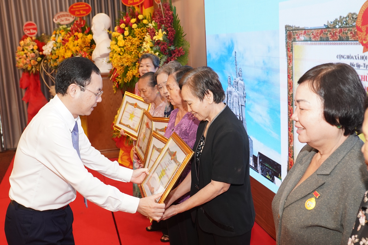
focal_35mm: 42
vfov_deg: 31.9
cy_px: 122
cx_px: 184
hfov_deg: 46.4
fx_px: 429
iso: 1000
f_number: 4.5
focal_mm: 28
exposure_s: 1/80
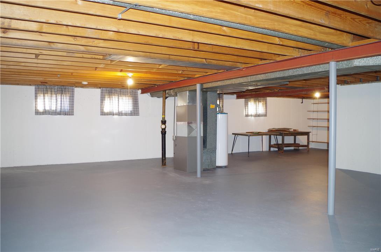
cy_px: 126
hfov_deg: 62.0
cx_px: 190
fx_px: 317
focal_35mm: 30
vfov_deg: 43.4
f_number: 4
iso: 800
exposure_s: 1/20
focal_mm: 20
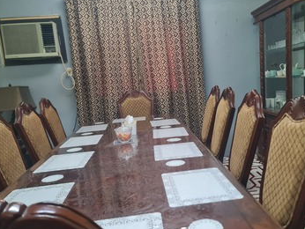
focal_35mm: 33
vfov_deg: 43.0
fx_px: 291
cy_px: 117
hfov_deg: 55.2
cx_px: 165
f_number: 1.8
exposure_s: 1/40
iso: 500
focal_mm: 7
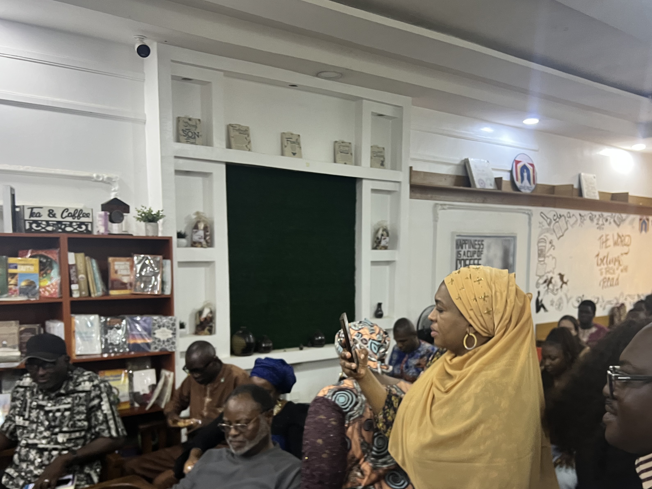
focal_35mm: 33
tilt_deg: -5.7
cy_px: 306
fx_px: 622
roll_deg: -1.1
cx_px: 368
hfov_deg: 55.2
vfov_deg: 42.6
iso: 250
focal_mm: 5.7
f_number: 1.5
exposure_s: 1/50
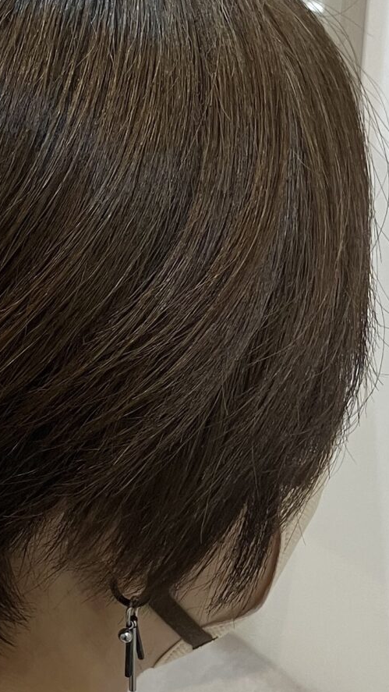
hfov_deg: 13.5
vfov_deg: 24.1
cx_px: -32
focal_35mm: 88
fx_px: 1614
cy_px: 421
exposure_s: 1/50
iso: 50
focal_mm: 3.99
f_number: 1.8
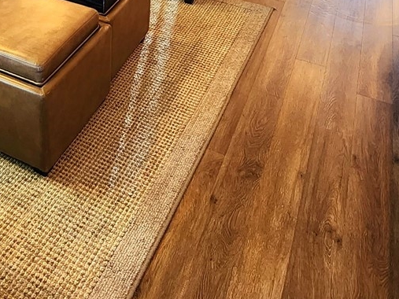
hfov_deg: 44.0
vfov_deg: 28.1
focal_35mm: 41
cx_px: 90
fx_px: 472
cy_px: -104
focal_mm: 2.2
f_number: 2.2
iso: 250
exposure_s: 1/60.2
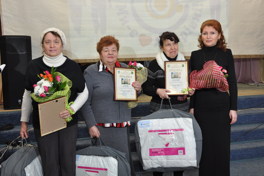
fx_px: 264
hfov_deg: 53.2
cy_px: 88
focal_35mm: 36
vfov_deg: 36.8
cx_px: 132
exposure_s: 1/60
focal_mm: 24
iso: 500
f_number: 5
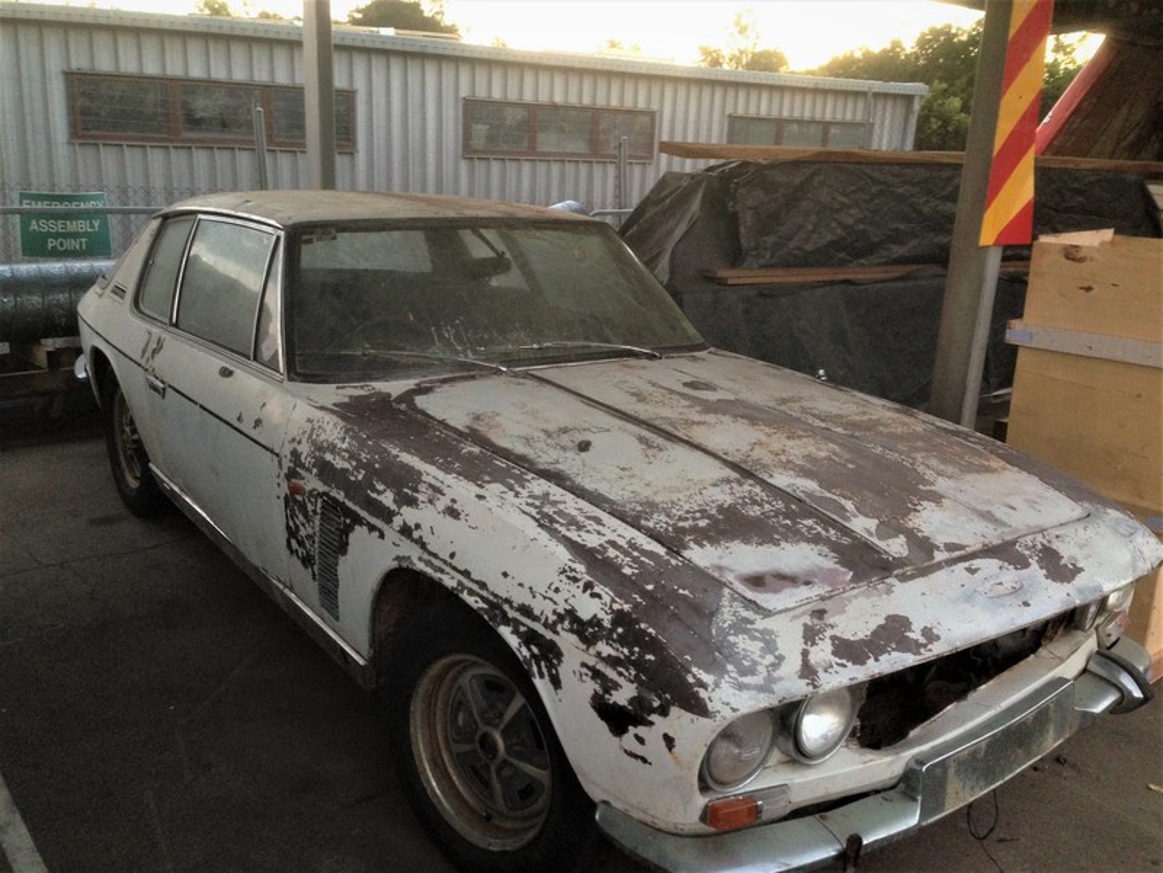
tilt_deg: -15.9
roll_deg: -2.8
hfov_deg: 55.4
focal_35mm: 33
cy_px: 436
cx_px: 582
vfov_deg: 42.9
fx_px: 1109
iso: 200
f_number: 2.4
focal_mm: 4.12
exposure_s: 1/20
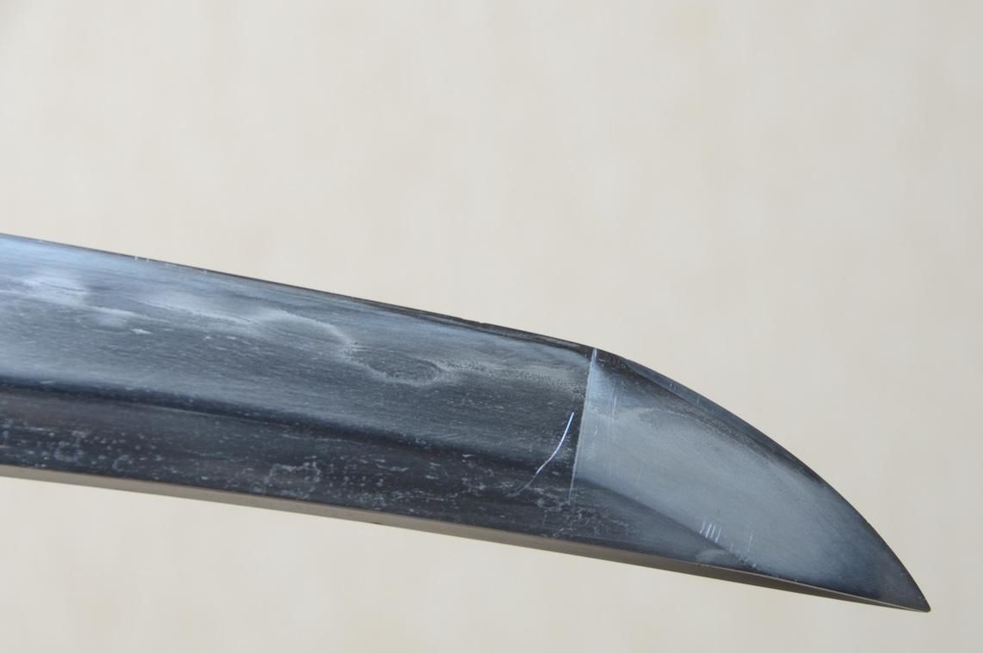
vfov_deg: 5.5
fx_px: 6754
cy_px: 366
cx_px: 588
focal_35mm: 248
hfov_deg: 8.3
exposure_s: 1/1.6
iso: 400
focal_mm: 135
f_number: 11
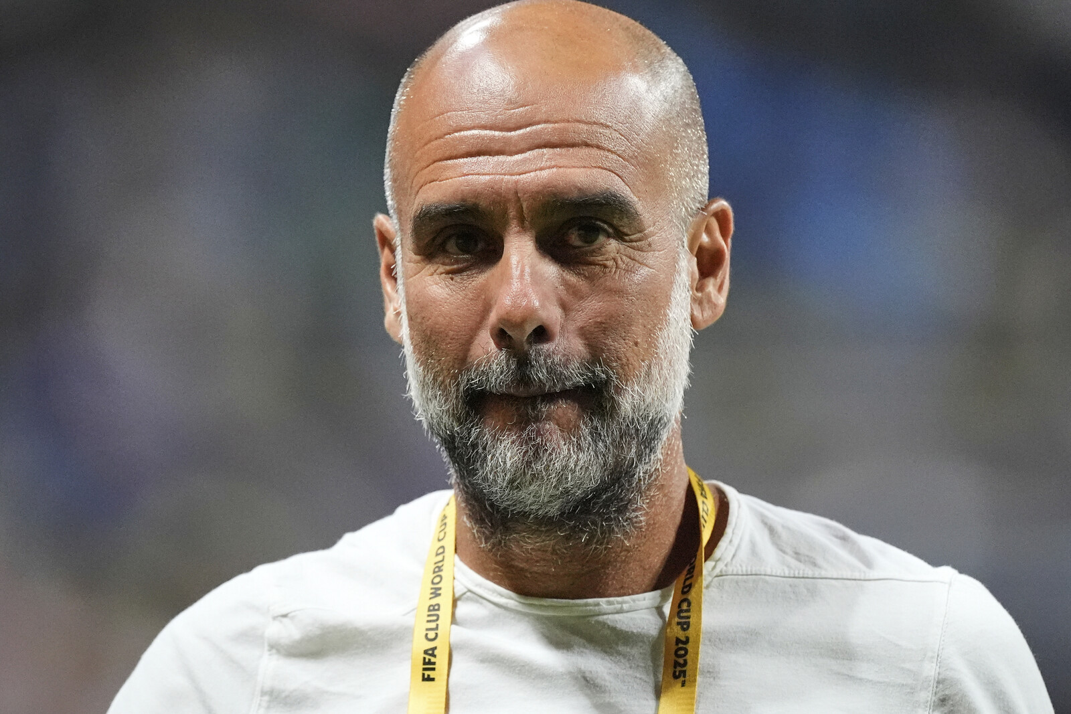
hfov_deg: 2.3
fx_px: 26775
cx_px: 536
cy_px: 357
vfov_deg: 1.5
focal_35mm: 900
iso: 6400
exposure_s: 1/2000
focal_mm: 600
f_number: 4
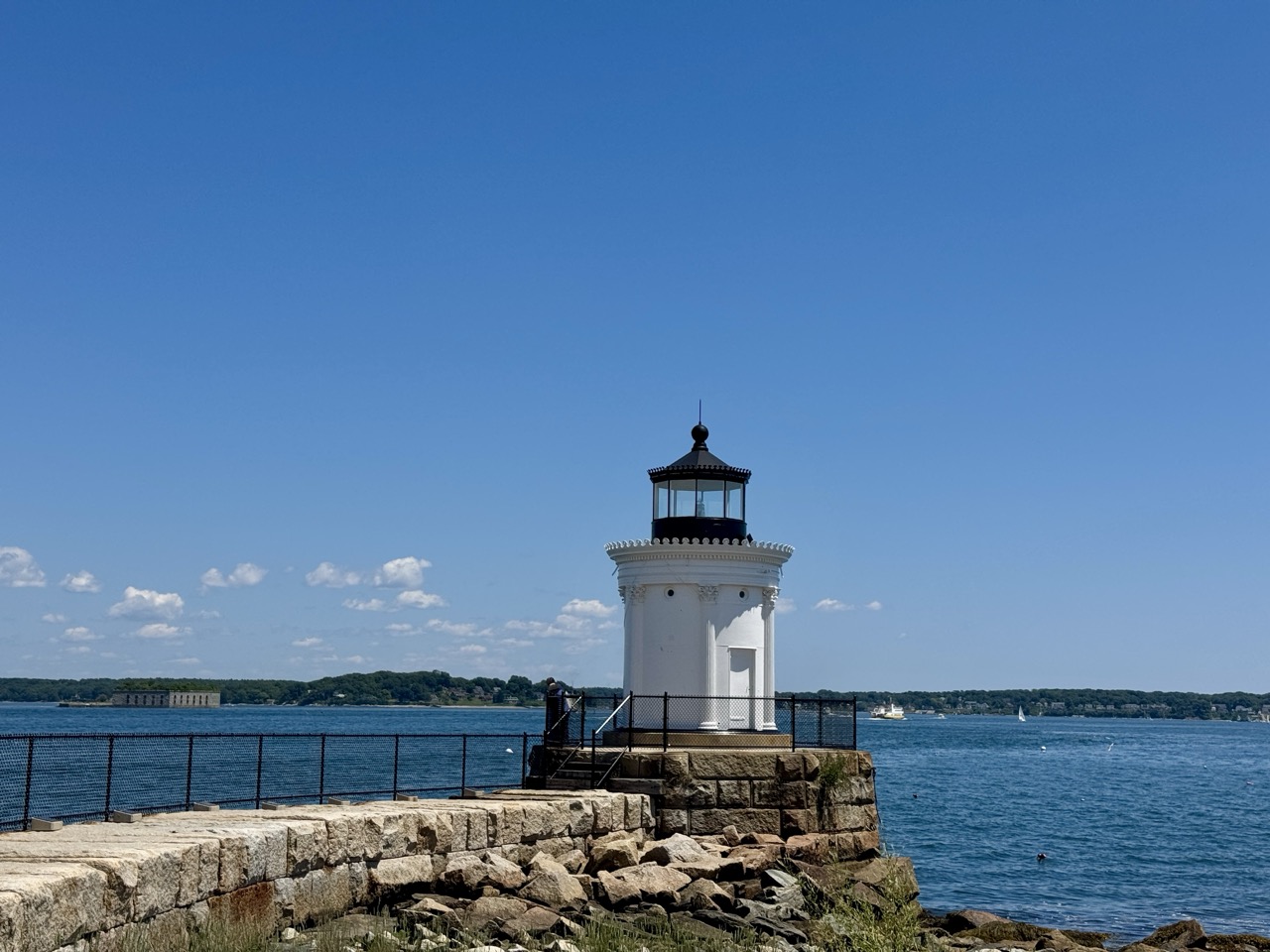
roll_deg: -1.4
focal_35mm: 48
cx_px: 635
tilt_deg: +7.3
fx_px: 1761
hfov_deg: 39.7
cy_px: 476
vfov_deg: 30.3
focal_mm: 6.76
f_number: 1.78
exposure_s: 1/7937
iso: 64
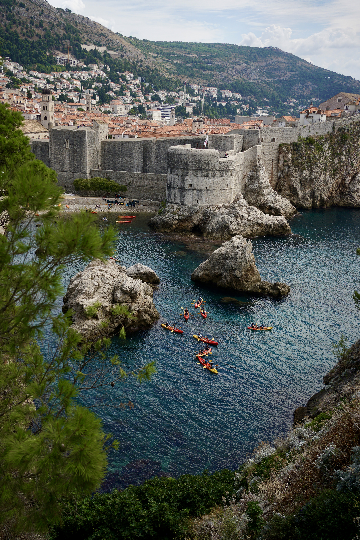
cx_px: 180
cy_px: 270
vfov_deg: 54.4
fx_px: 525
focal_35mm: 35
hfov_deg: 37.9
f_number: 5
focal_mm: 35
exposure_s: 1/1250
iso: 200
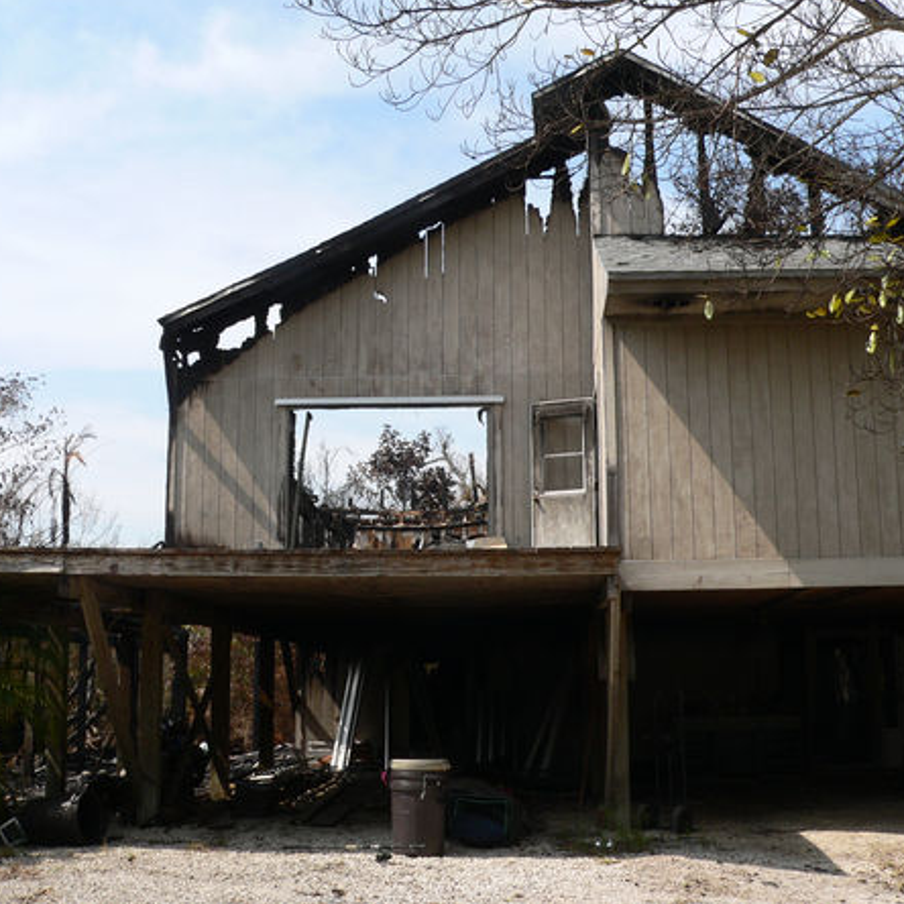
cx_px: 450
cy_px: 448
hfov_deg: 39.2
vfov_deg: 39.2
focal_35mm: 43
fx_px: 1270
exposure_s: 1/500
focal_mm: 6
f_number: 4
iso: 80
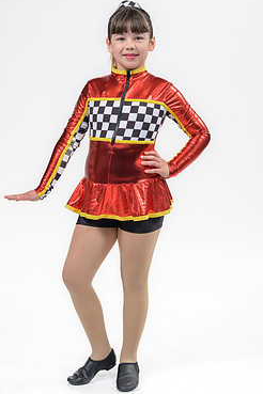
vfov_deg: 26.0
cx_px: 108
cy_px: 183
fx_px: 855
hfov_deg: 17.5
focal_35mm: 78
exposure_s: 1/125
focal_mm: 64
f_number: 8
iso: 320
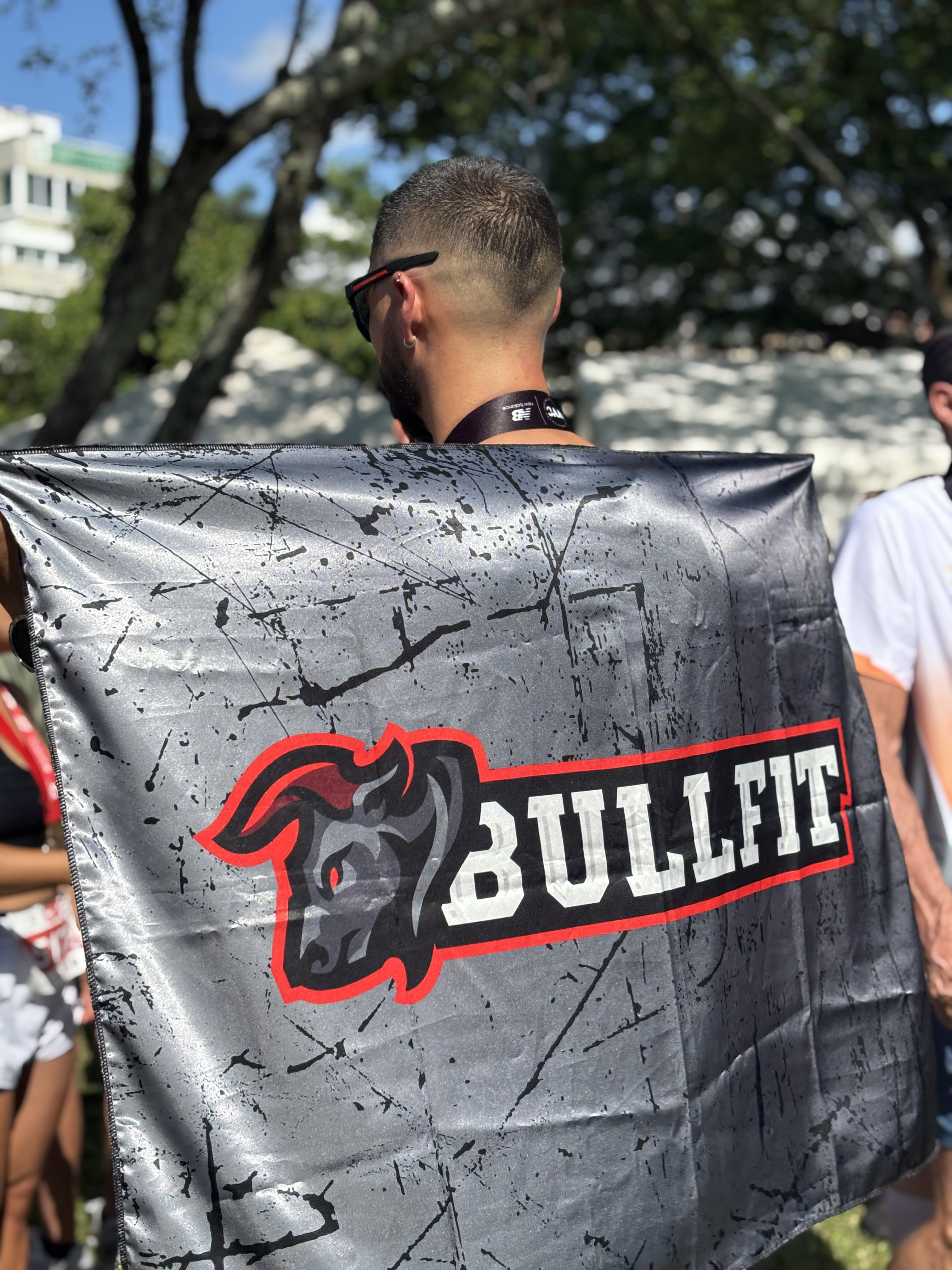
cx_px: 476
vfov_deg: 36.8
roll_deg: -0.9
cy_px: 635
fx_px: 1907
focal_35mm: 52
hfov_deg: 28.0
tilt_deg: -1.5
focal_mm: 5.96
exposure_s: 1/2933
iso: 40
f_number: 1.6
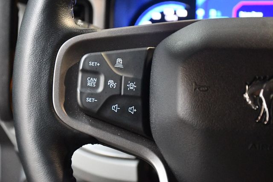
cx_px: 136
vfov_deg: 18.2
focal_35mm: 75
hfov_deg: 27.0
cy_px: 91
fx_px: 568
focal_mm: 50
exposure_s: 1/60
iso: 11400
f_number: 4.8
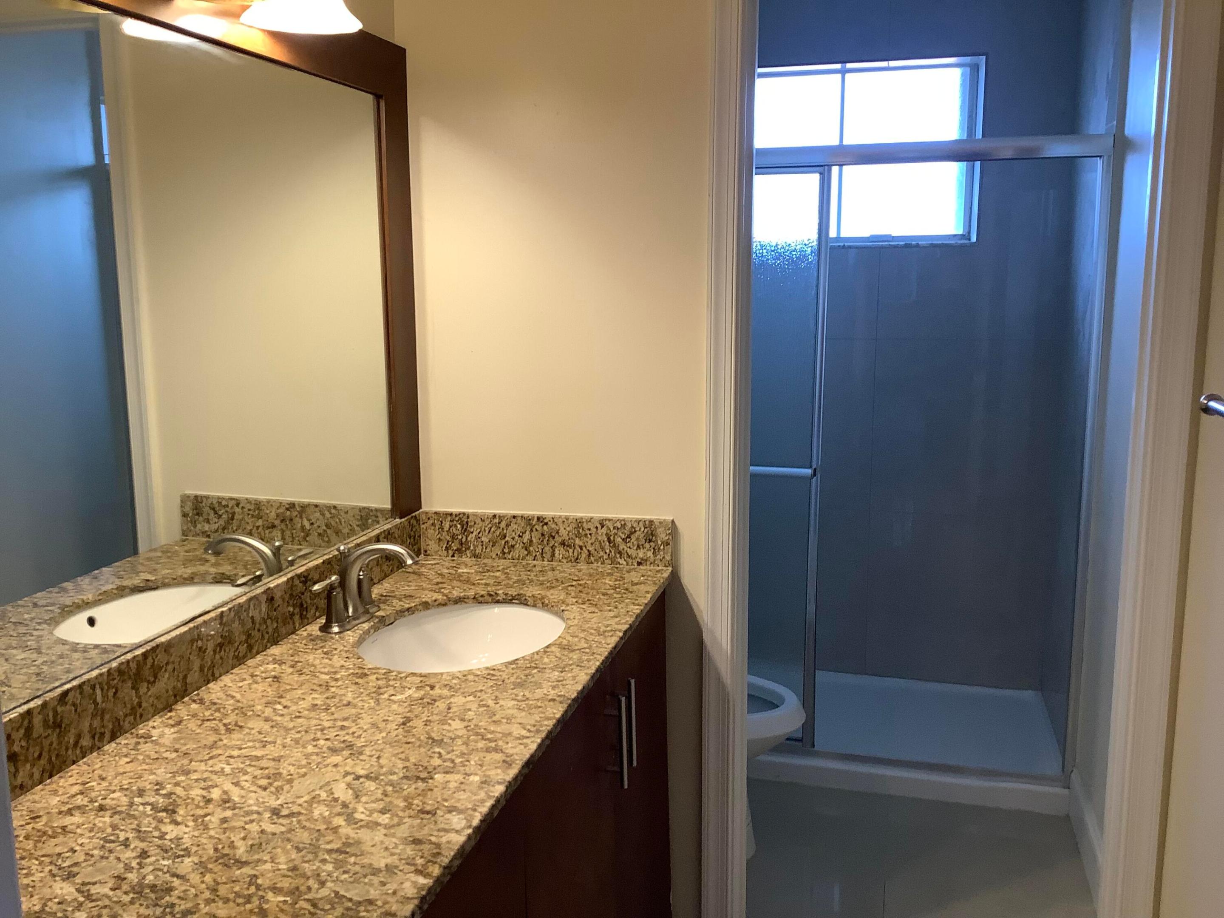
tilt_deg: -11.3
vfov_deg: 45.4
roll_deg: -1.1
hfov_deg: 58.4
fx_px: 1096
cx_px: 612
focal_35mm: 31
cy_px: 459
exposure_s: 1/60
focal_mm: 3.3
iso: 80
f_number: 2.4
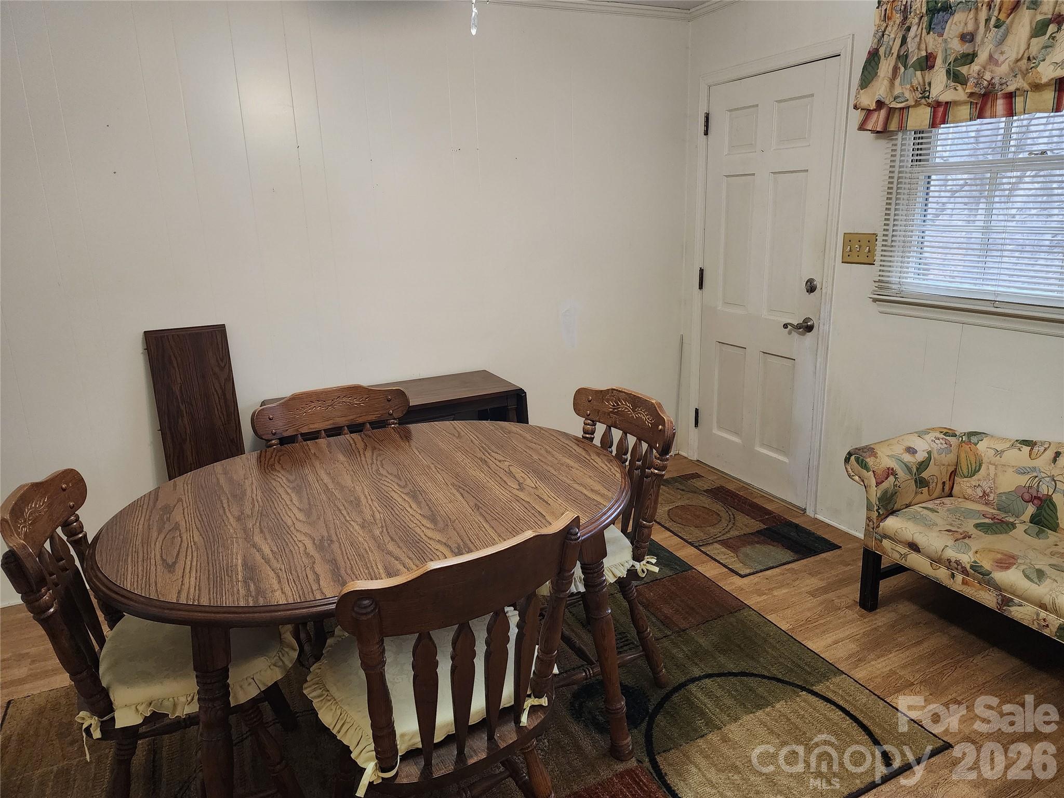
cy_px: 399
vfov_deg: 58.9
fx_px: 707
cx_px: 532
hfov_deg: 73.9
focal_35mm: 23
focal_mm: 6.4
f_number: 1.8
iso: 640
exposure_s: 1/120
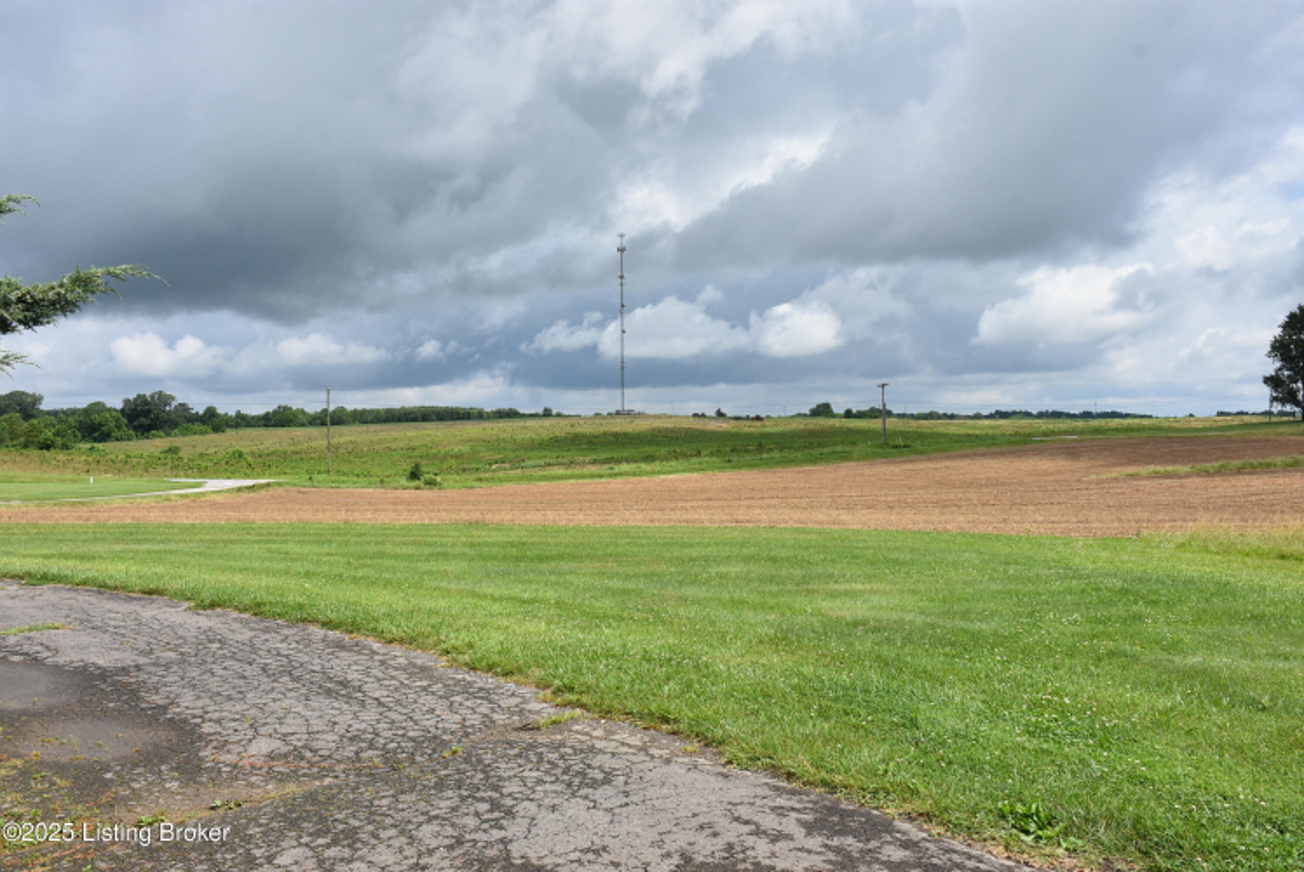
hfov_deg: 61.9
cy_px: 436
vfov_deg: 43.7
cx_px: 652
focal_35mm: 30
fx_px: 1087
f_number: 10
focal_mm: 20
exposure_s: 1/400
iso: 250
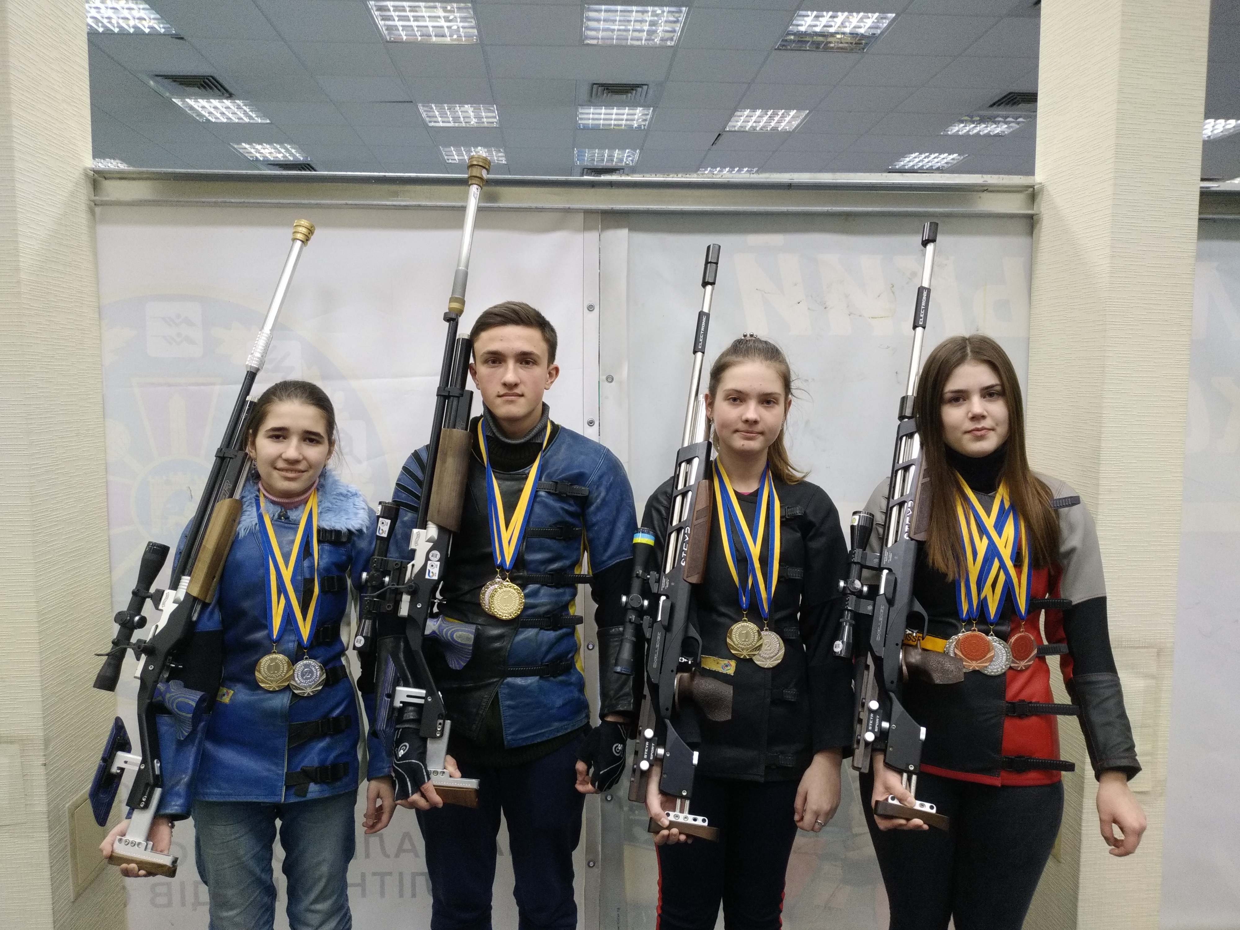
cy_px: 465
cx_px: 620
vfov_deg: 56.8
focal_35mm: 24
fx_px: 860
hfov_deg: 71.6
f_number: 1.9
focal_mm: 3.94
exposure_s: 1/25
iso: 266
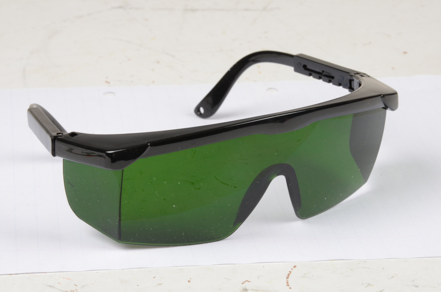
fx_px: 1925
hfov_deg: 13.1
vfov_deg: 8.7
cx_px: 220
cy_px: 146
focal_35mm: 158
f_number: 22
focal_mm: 105
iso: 400
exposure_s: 1/125
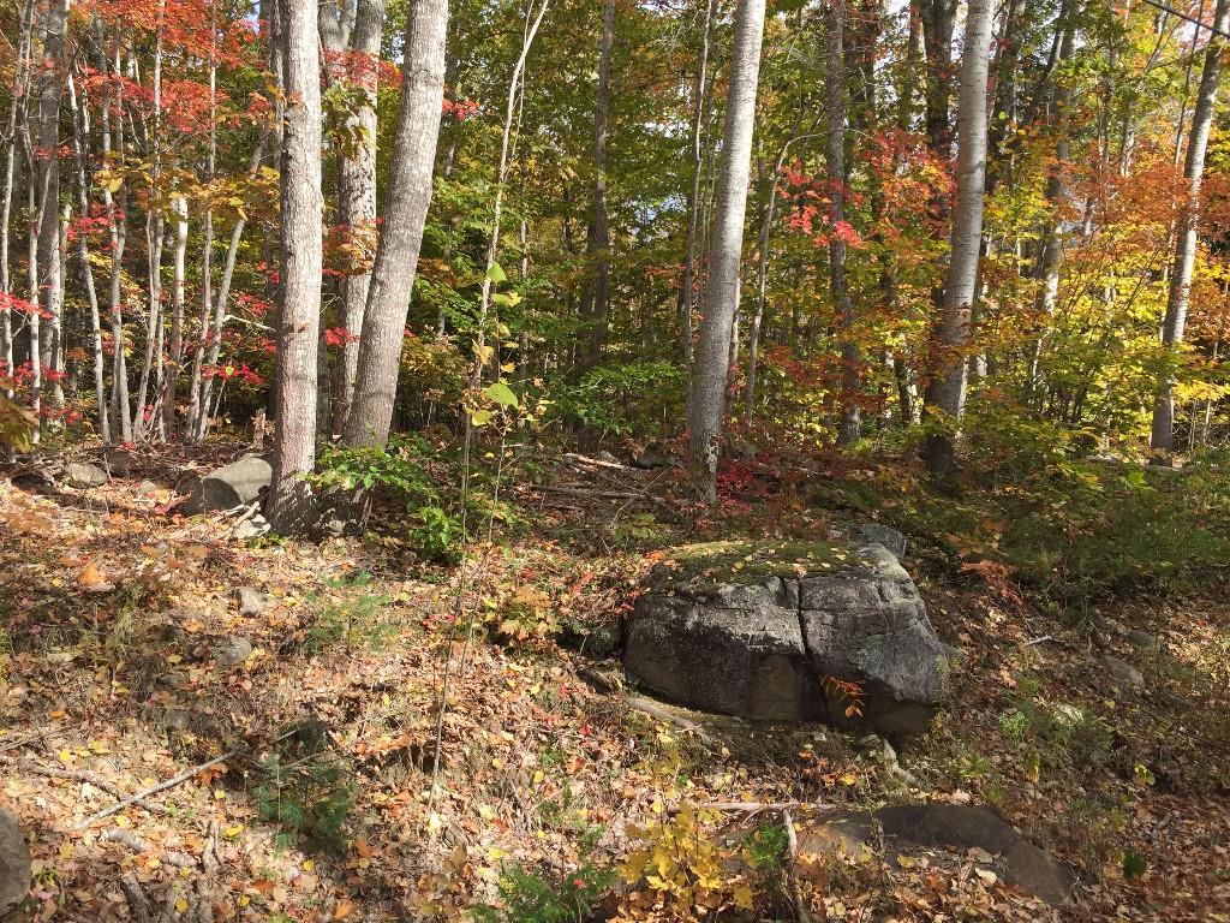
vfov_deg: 48.2
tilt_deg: +3.9
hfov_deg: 61.7
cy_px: 462
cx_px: 615
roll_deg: -1.4
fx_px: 1030
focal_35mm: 29
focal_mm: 4.15
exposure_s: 1/573
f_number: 2.2
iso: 32
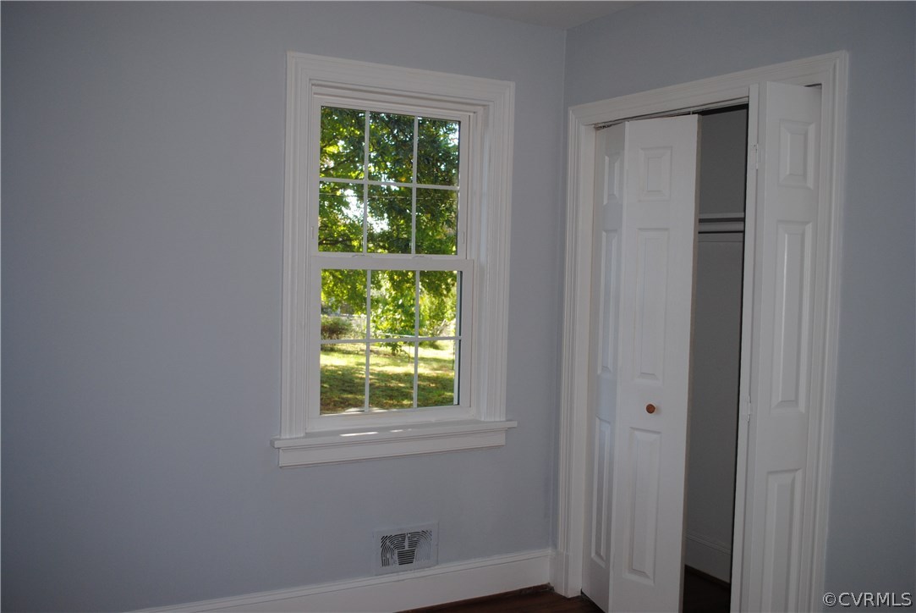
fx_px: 840
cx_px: 458
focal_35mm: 33
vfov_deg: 40.0
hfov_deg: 57.2
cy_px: 306
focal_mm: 22
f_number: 4
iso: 200
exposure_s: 1/60
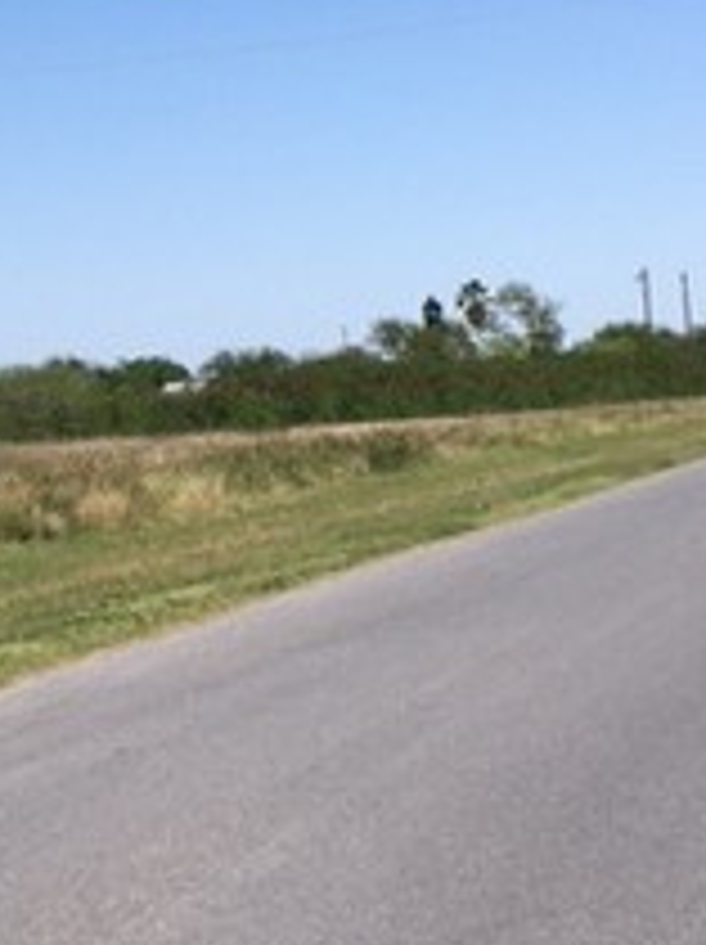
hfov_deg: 17.6
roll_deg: +3.4
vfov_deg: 23.5
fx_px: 2262
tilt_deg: +3.6
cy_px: 346
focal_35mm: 83
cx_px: 135
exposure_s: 1/2079
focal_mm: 4.15
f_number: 2.2
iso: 25
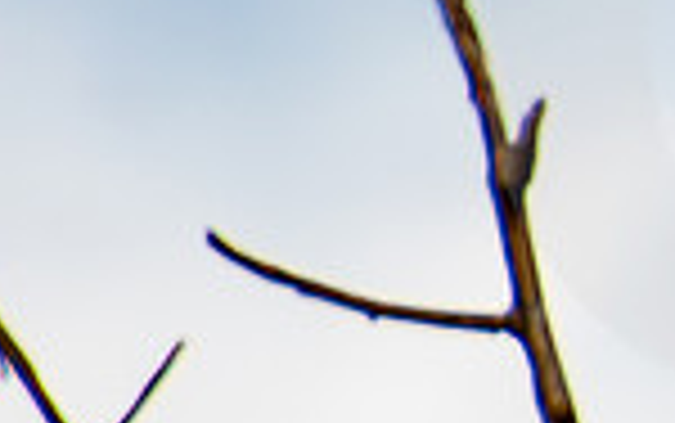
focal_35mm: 4909
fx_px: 90373
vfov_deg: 0.3
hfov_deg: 0.4
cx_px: 1868
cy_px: 151
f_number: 5.6
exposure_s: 1/1600
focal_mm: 500
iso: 800
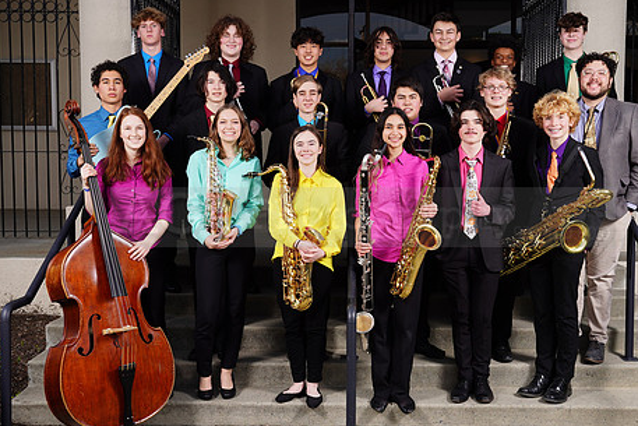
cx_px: 345
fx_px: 833
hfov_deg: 41.9
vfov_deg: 28.7
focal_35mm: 47
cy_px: 206
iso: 100
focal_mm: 37
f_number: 6.3
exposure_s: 1/200
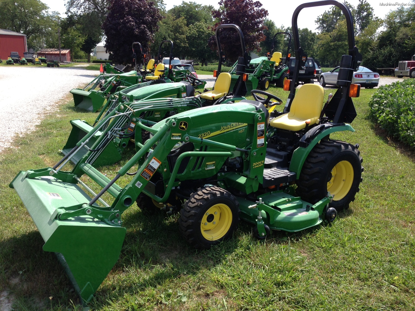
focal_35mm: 33
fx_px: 396
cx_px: 208
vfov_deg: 42.9
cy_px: 156
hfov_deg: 55.4
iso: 50
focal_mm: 4.13
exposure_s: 1/861
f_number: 2.4
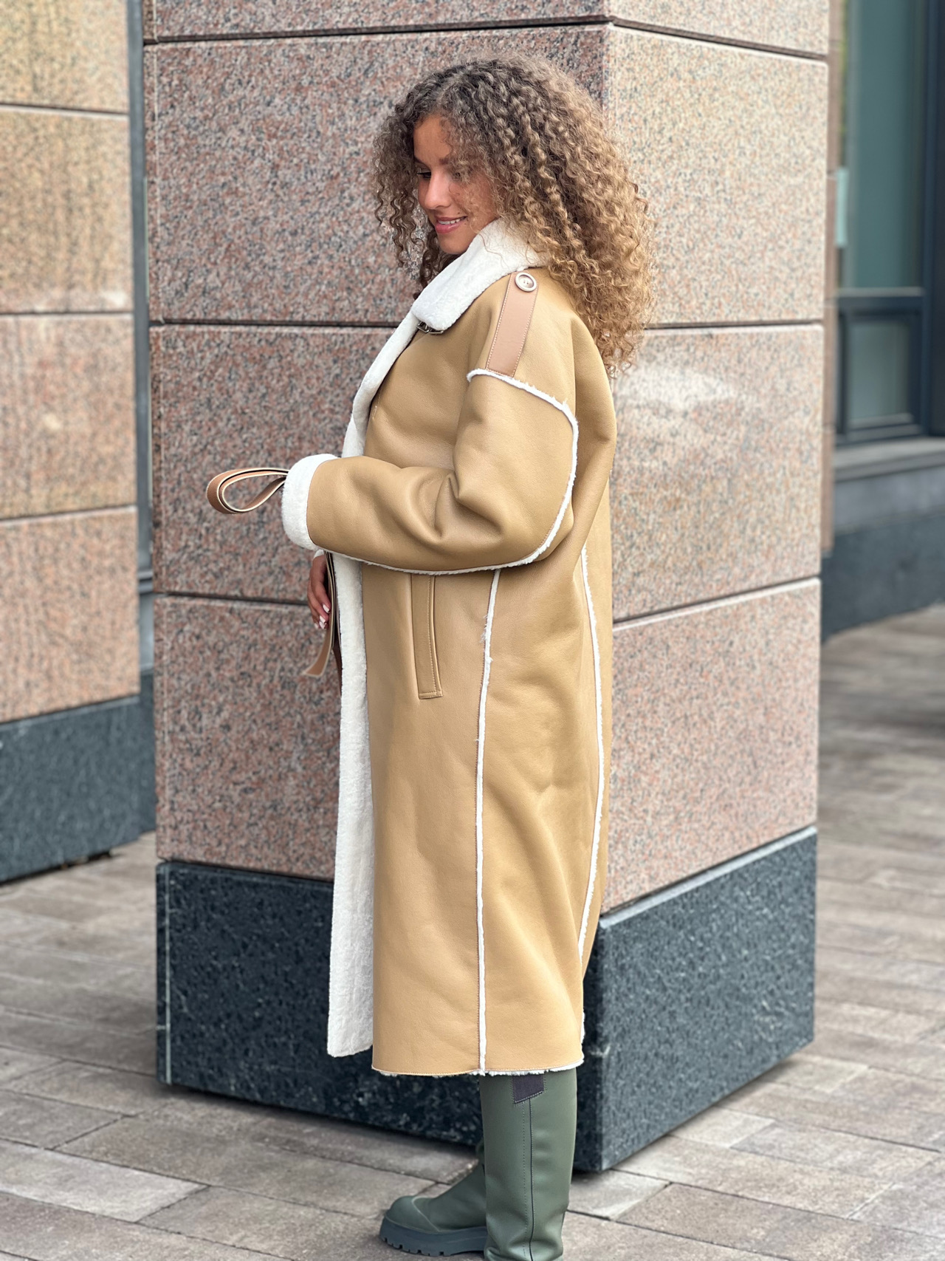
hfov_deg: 19.1
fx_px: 2803
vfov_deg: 25.3
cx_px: 472
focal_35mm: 77
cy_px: 630
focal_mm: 9
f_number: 2.8
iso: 25
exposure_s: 1/121
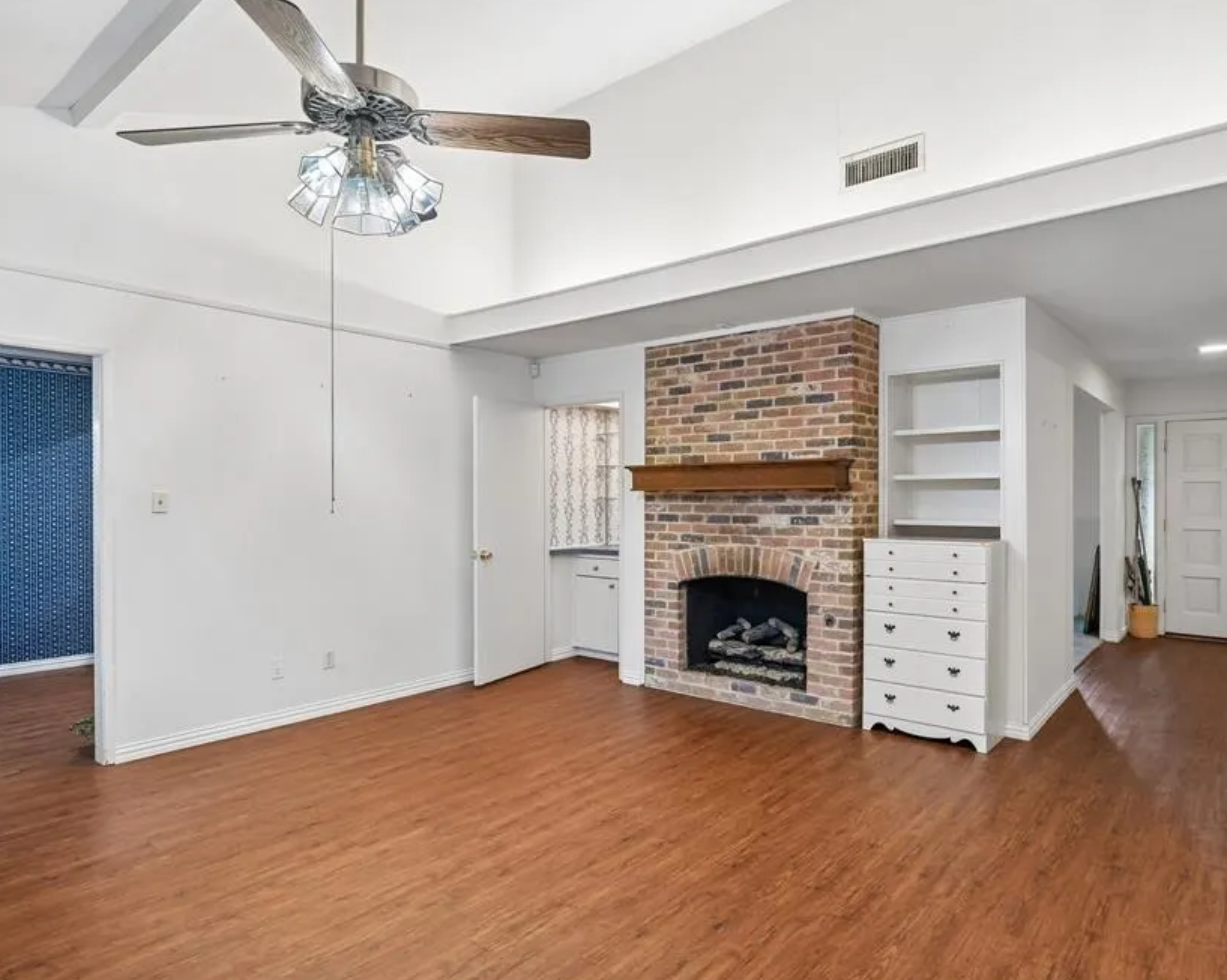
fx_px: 747
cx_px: 620
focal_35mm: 21
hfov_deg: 78.8
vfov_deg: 66.5
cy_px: 491
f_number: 8
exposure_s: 1/6
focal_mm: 17.5
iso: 400
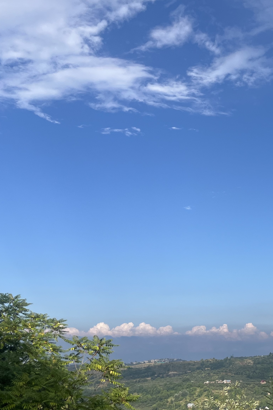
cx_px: 284
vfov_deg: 41.7
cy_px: 248
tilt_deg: +12.0
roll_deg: +2.2
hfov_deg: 26.8
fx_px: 535
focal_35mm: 47
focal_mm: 5.1
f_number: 1.6
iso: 50
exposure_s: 1/2967
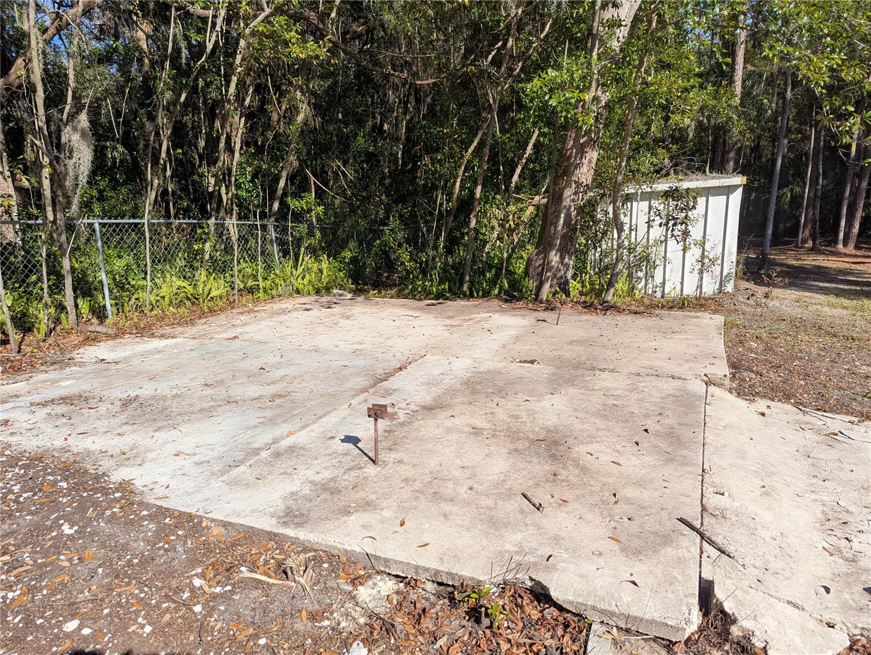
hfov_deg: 71.5
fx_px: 605
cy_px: 328
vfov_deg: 56.9
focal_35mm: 24
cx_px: 436
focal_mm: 6.81
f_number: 1.85
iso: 56
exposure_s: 1/1770
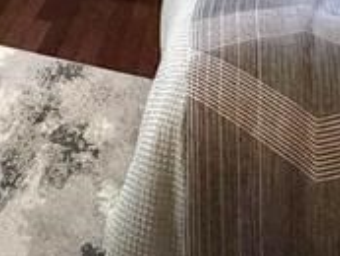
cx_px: -76
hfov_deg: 25.1
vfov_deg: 16.7
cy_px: -236
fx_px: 678
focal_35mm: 69
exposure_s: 1/60
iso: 200
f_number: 2.2
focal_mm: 2.22
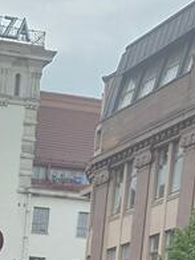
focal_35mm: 135
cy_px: 576
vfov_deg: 12.3
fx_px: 1014
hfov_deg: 10.0
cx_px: -226
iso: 160
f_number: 1.8
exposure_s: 1/100
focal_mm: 5.4
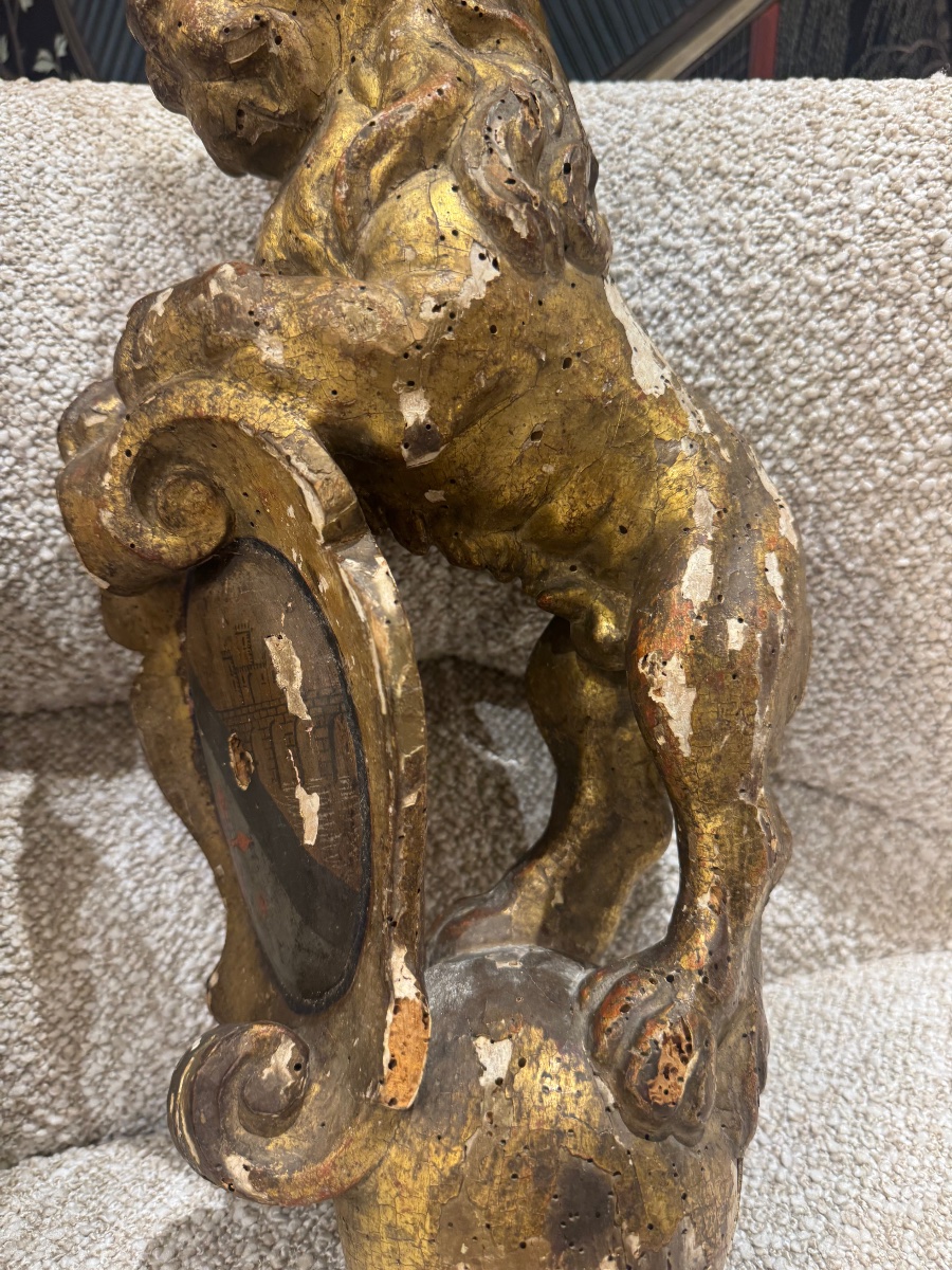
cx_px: 476
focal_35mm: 24
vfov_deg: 71.6
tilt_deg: -22.4
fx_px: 880
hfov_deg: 56.8
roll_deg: +0.0
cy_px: 635
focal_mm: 6.76
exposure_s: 1/100
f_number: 1.78
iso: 160
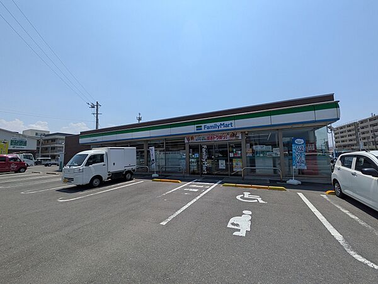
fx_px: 153
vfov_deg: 85.7
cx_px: 189
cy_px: 142
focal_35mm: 14
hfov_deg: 102.1
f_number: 2.2
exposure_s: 1/2674
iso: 51
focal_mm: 1.83
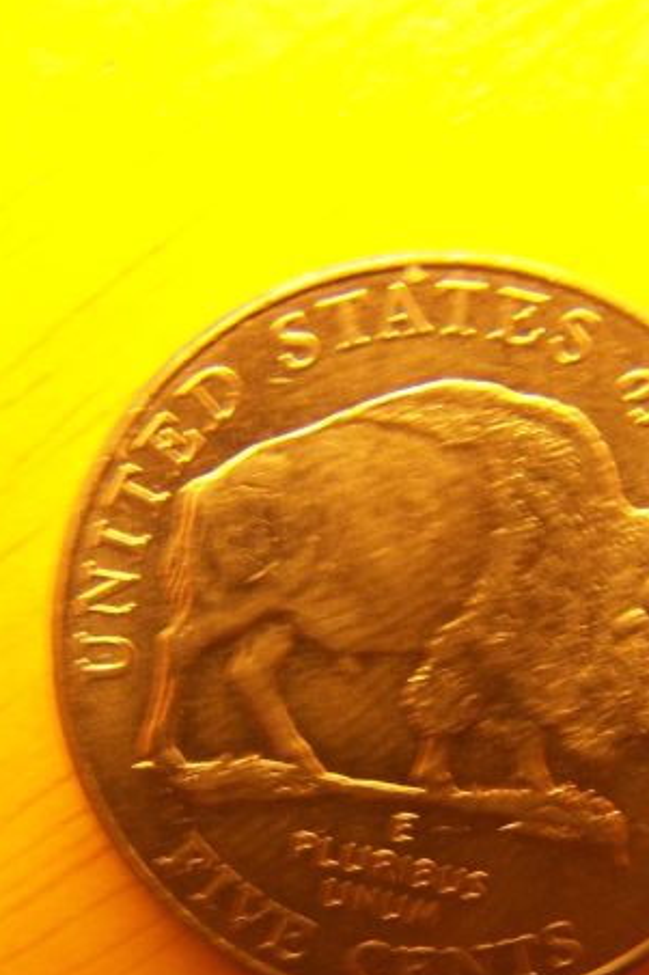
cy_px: 626
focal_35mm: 70
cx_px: 477
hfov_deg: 19.3
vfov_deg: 28.7
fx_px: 1894
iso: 140
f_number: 2.8
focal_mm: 6.3
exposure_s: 1/15
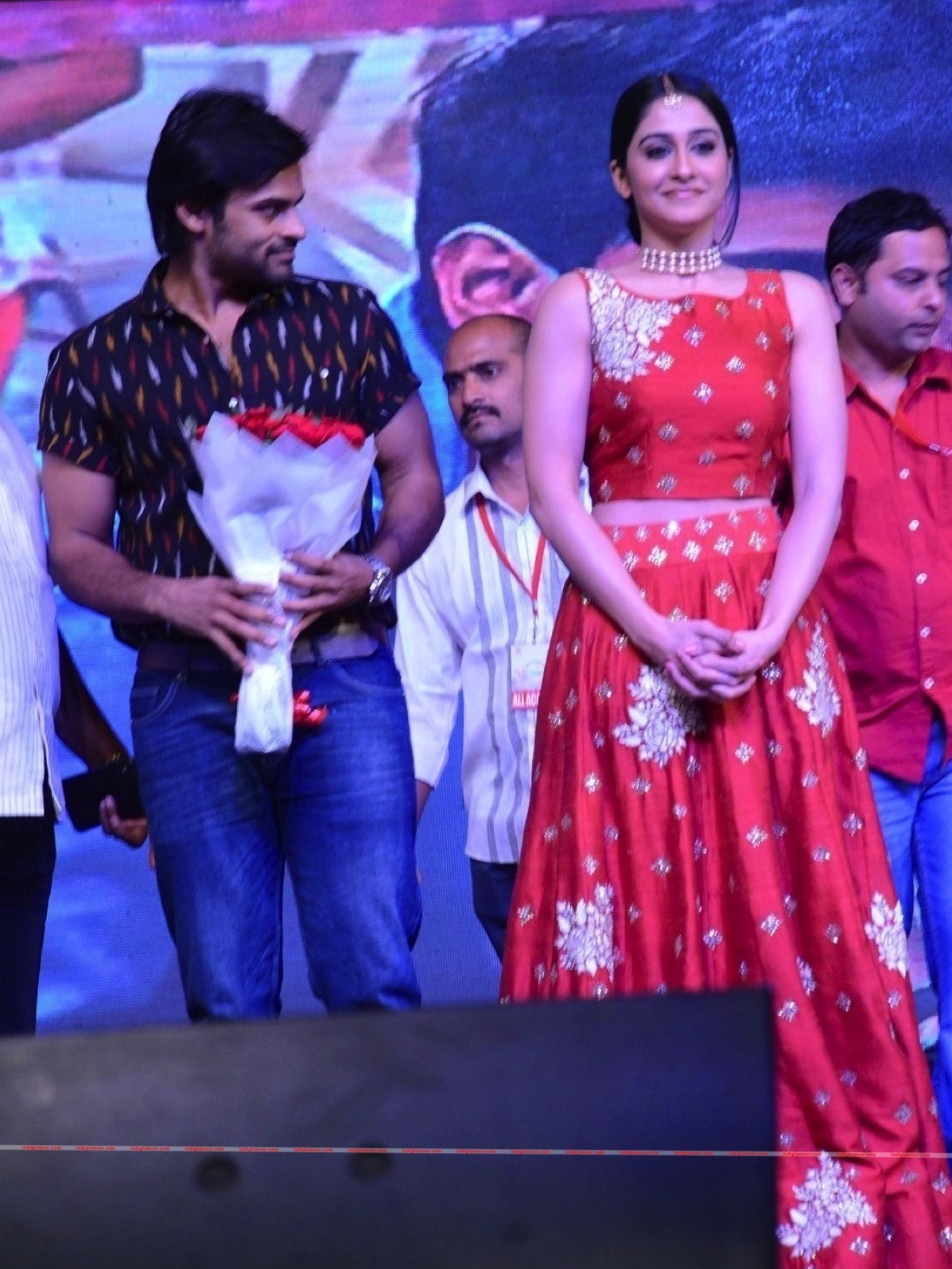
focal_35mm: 172
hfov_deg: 8.7
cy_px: 578
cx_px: 476
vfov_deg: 11.5
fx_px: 6290
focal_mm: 105
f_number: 5.6
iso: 2500
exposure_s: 1/125
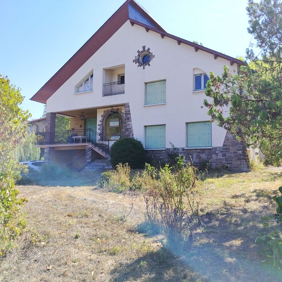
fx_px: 267
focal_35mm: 29
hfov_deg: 55.4
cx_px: 162
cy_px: 141
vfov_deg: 55.6
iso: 100
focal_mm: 5.25
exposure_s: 1/505
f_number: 1.75
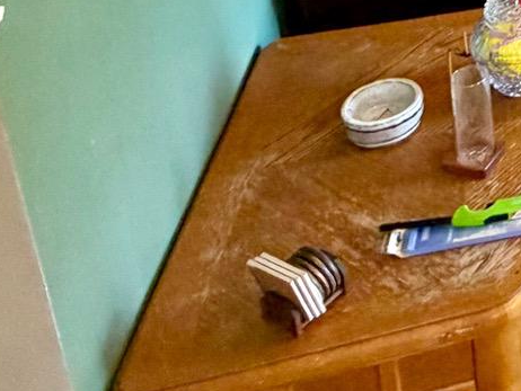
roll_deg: +0.9
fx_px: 934
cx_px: 832
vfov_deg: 19.0
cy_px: -282
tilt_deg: -13.6
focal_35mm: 62
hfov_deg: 23.3
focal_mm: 2.22
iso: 250
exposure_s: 1/60
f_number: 2.2
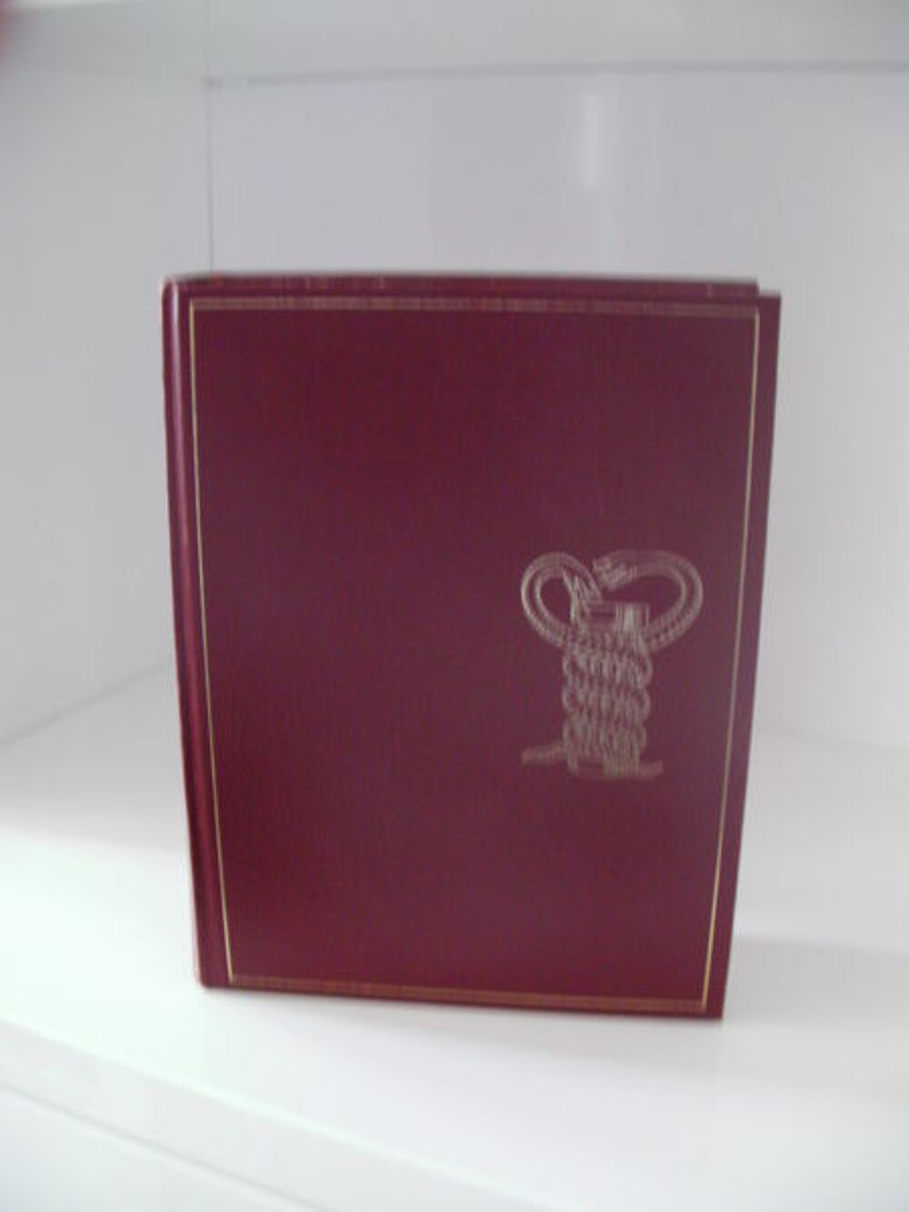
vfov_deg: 49.0
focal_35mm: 38
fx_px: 1330
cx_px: 454
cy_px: 606
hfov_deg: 37.7
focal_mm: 6.3
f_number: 3.5
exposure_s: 1/17.8
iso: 200
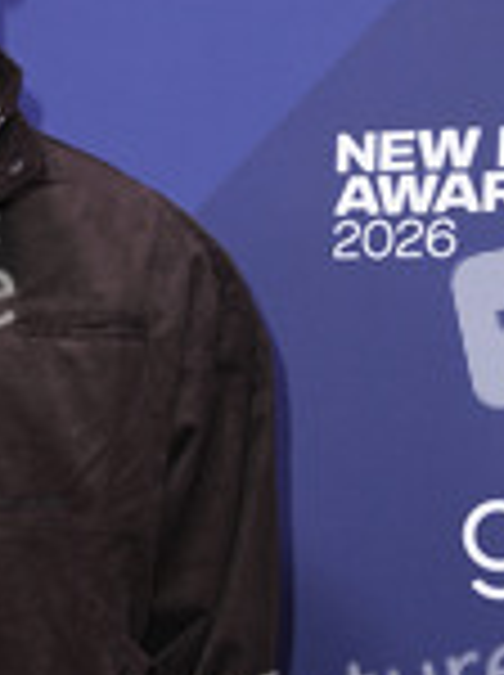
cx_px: -86
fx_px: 2395
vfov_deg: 15.9
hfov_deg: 11.8
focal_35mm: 123
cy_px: 526
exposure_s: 1/250
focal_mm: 48
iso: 1250
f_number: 5.6
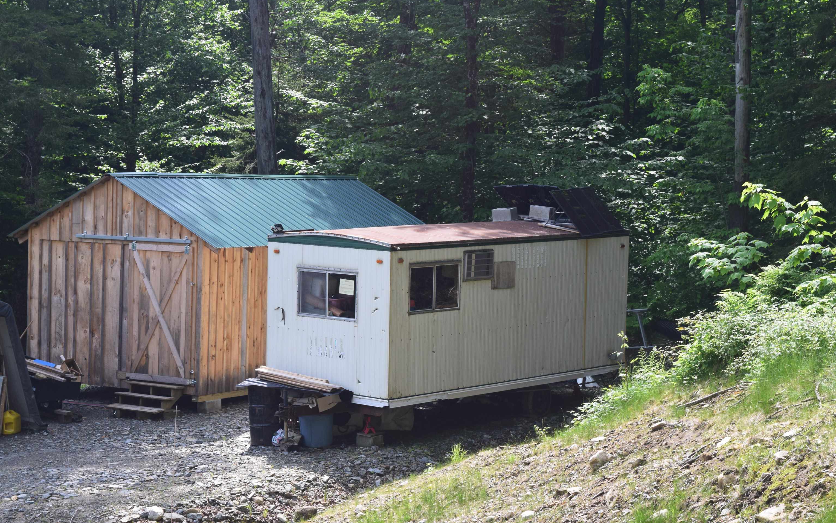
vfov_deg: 15.5
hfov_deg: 24.5
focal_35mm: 85
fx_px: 1926
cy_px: 246
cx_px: 419
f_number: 9
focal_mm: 55
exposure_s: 1/160
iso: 400
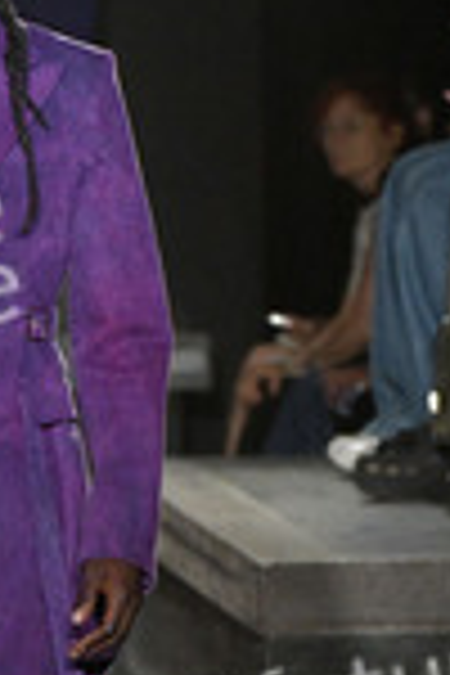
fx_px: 10762
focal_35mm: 574
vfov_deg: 3.6
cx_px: -81
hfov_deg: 2.4
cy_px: 522
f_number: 7.1
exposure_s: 1/400
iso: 2500
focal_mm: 180
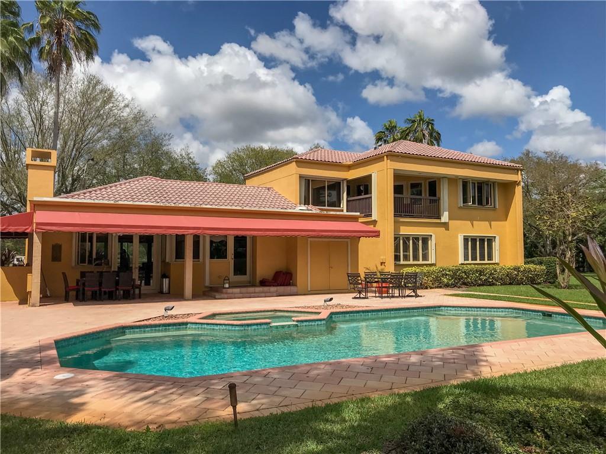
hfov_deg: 63.4
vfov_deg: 49.7
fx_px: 490
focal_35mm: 28
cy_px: 227
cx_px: 303
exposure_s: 1/4566
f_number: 1.8
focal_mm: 3.99
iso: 20
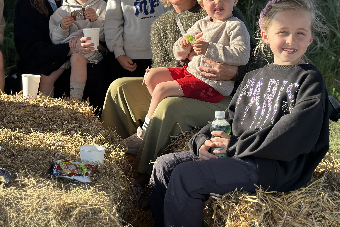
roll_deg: -1.7
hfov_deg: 24.2
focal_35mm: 83
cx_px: 84
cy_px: 54
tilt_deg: -4.2
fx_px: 784
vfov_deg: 16.4
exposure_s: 1/1916
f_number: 1.78
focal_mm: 6.86
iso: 80
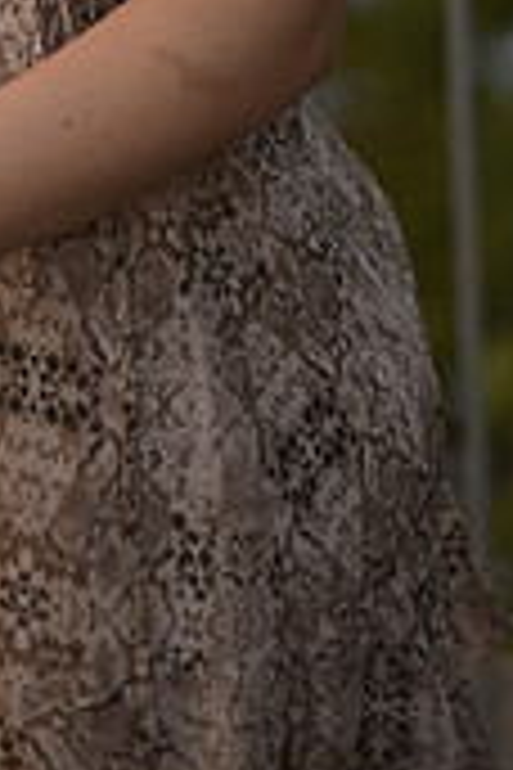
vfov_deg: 4.8
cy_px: -464
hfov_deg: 3.2
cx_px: -79
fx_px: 9062
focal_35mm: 424
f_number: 2.8
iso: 640
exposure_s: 1/200
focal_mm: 125
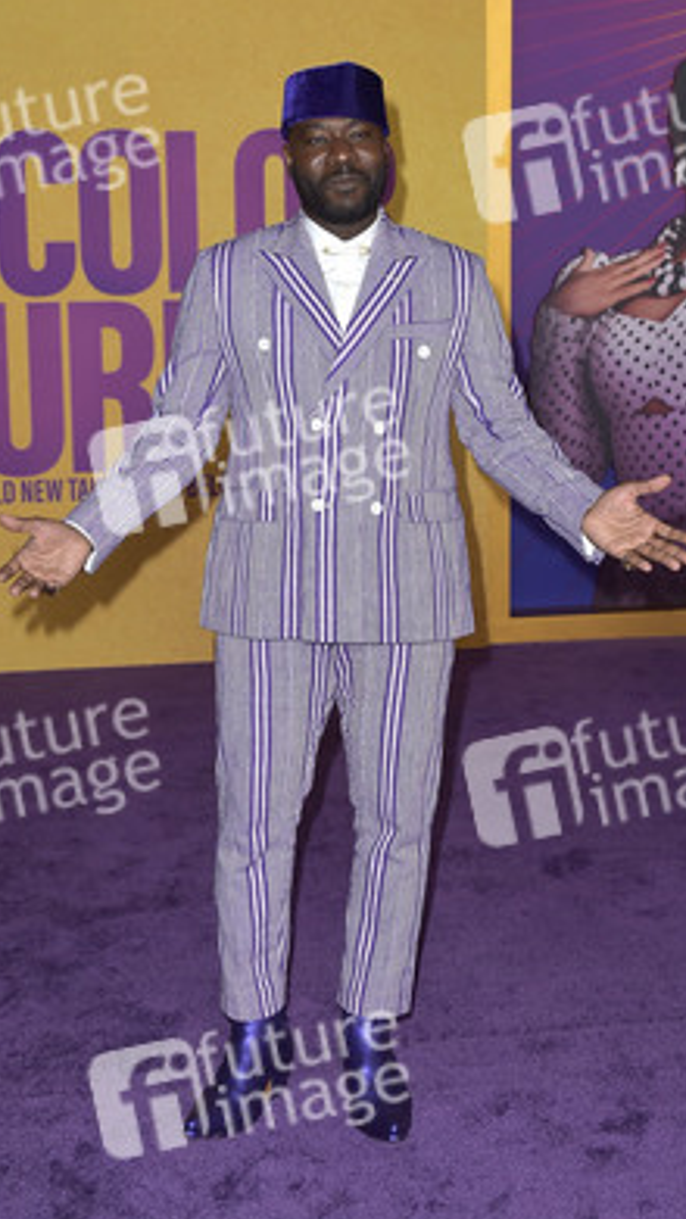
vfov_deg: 45.5
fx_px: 1455
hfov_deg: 26.5
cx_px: 341
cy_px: 617
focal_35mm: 45
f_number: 6.3
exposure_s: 1/250
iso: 320
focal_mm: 42
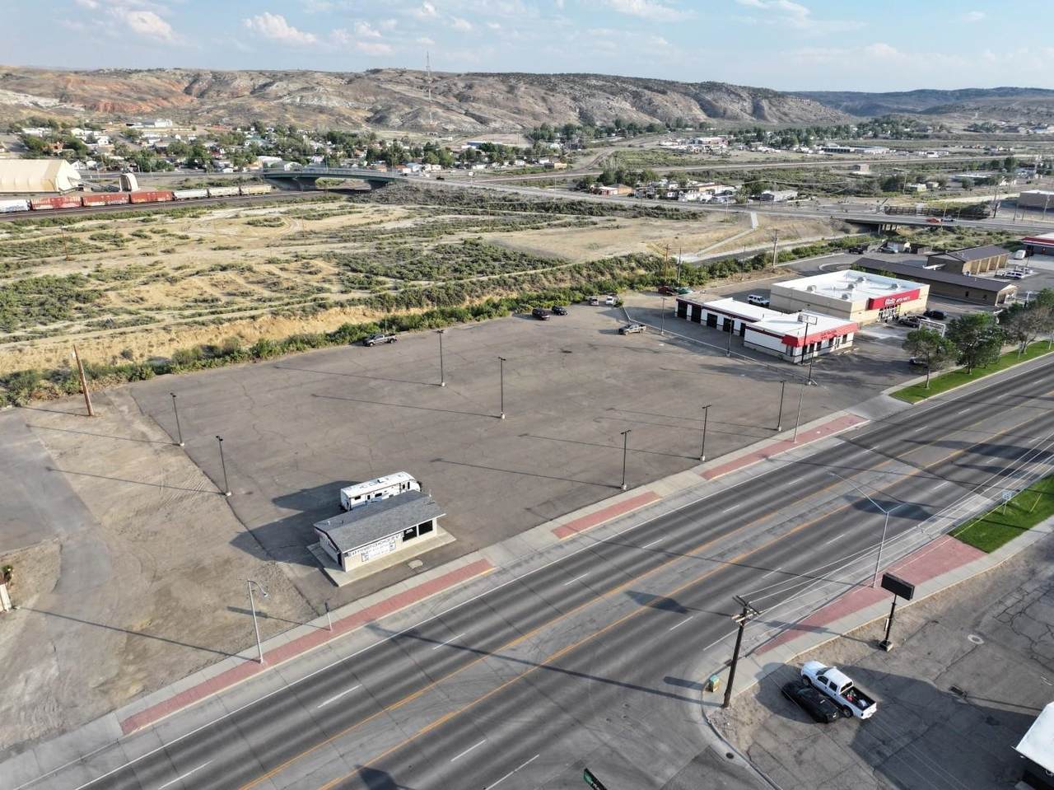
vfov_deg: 56.8
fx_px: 730
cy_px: 395
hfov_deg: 71.6
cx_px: 527
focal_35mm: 24
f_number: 2.8
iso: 100
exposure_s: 1/800
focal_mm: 12.29
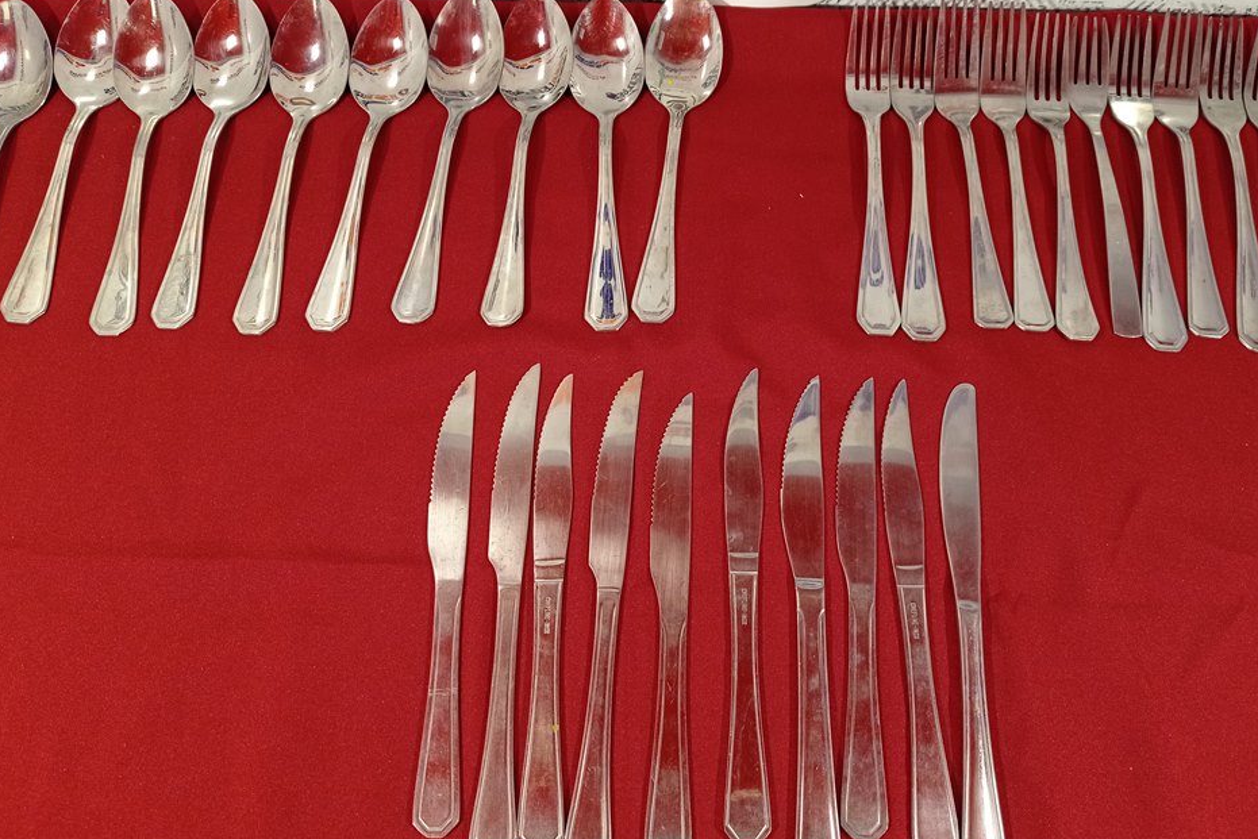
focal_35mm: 32
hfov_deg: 58.7
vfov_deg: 41.1
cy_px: 395
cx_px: 643
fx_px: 1118
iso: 143
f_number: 1.79
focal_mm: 4.7
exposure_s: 1/60
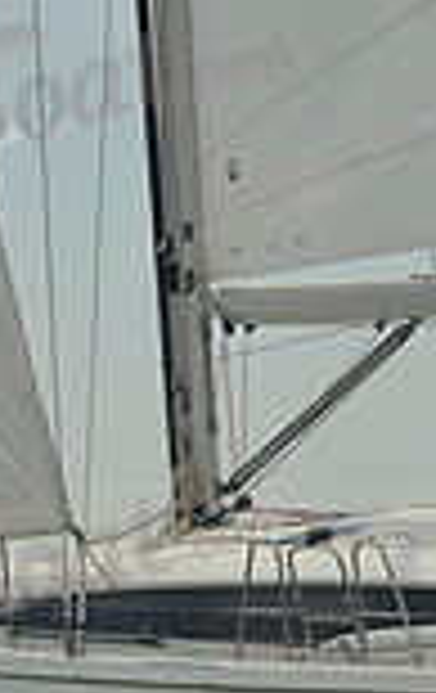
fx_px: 5067
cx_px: 526
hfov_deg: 4.9
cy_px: 290
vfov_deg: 7.8
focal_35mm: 268
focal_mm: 70
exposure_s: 1/1250
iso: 560
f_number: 13
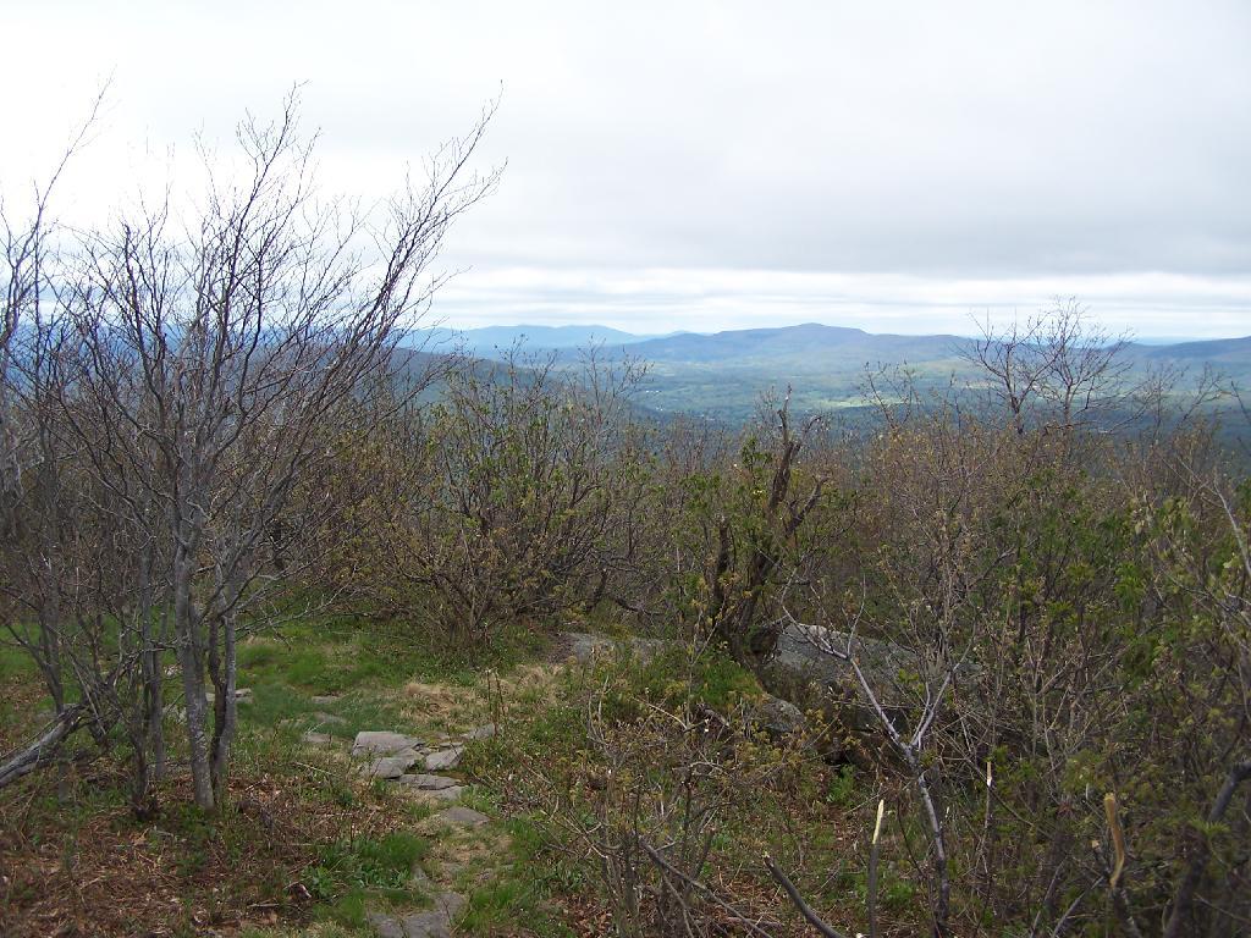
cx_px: 626
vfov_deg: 37.7
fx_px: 1373
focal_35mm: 38
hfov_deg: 49.0
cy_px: 469
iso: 80
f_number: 2.8
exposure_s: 1/640
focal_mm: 6.3
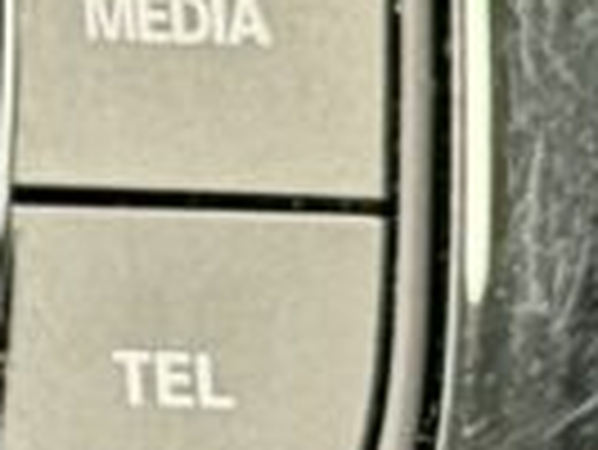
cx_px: -643
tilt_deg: -66.4
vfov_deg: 4.0
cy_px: -274
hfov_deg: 5.3
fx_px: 6380
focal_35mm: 369
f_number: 1.78
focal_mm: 6.76
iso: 320
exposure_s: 1/35
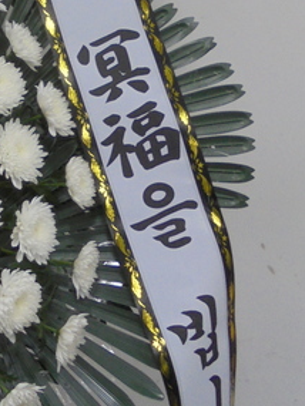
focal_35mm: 73
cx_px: -94
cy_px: -38
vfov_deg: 24.9
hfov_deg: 18.7
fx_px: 857
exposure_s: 1/30
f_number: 3.5
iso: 100
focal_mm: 4.6
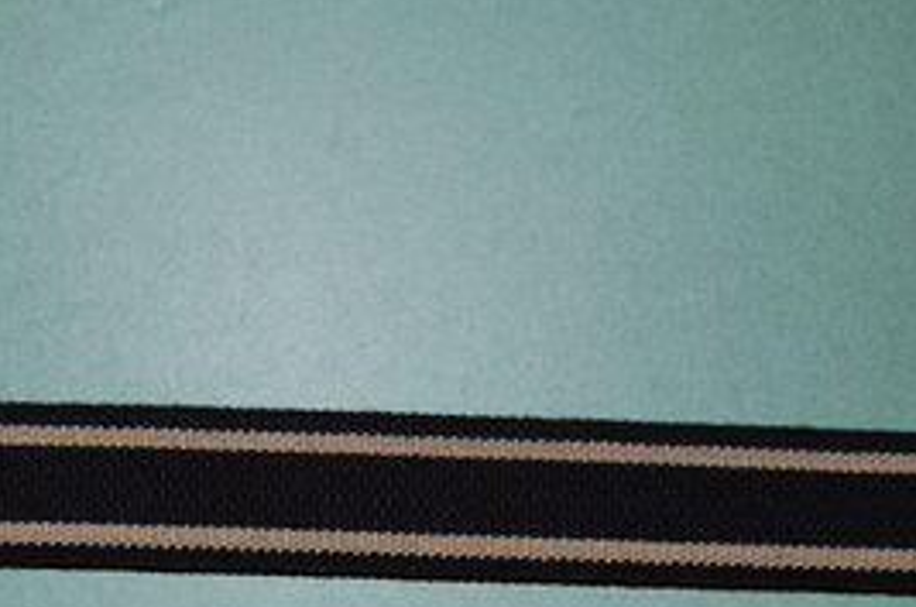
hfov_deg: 27.6
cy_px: 487
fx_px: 1854
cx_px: 302
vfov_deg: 18.4
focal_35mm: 73
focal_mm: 26
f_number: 4.2
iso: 200
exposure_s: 1/60
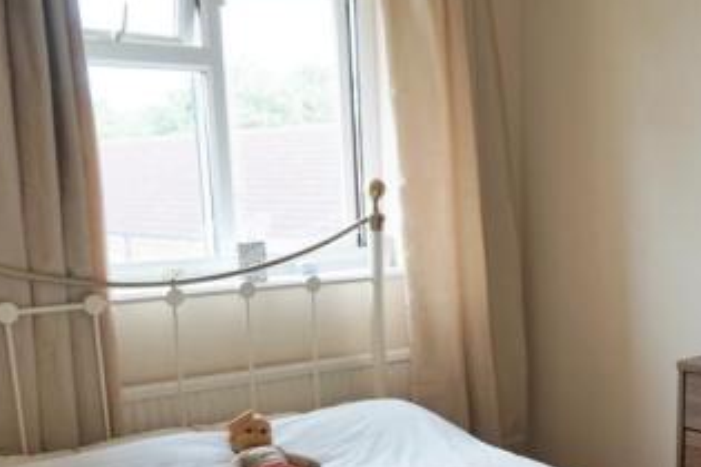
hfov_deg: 38.7
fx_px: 974
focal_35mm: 50
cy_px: 433
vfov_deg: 26.0
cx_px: 516
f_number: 4
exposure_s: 1/160
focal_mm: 16
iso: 640
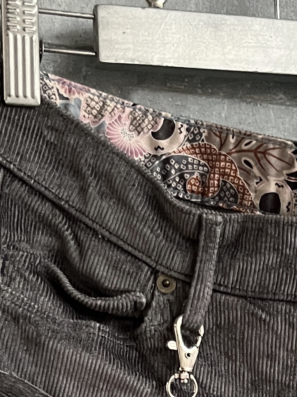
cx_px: 322
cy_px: 519
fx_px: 1190
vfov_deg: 17.7
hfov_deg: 13.9
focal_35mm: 104
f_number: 1.6
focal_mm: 5.1
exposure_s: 1/53
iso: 500
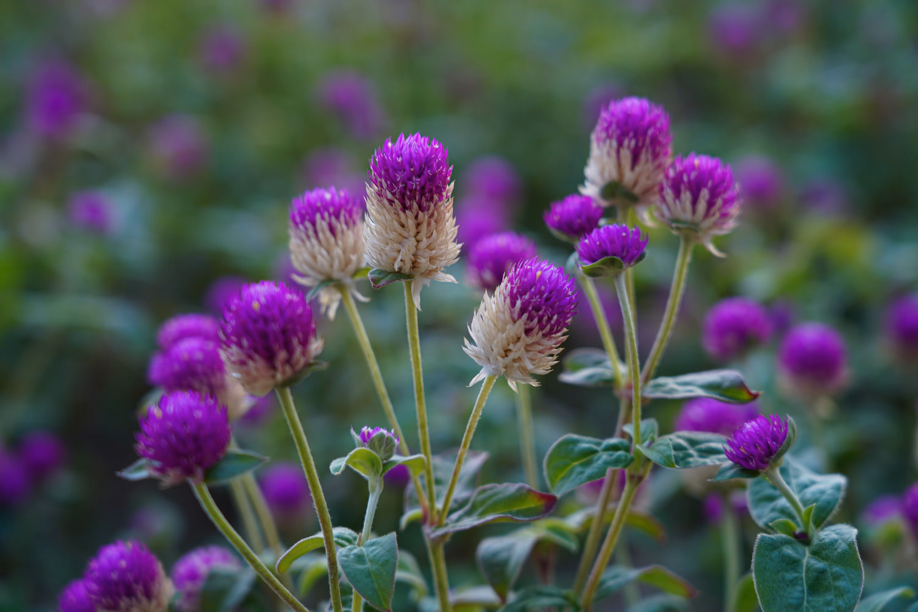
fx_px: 1938
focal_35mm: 76
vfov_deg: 17.9
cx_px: 459
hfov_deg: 26.7
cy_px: 306
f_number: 4.5
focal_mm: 76
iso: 100
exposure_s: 1/100
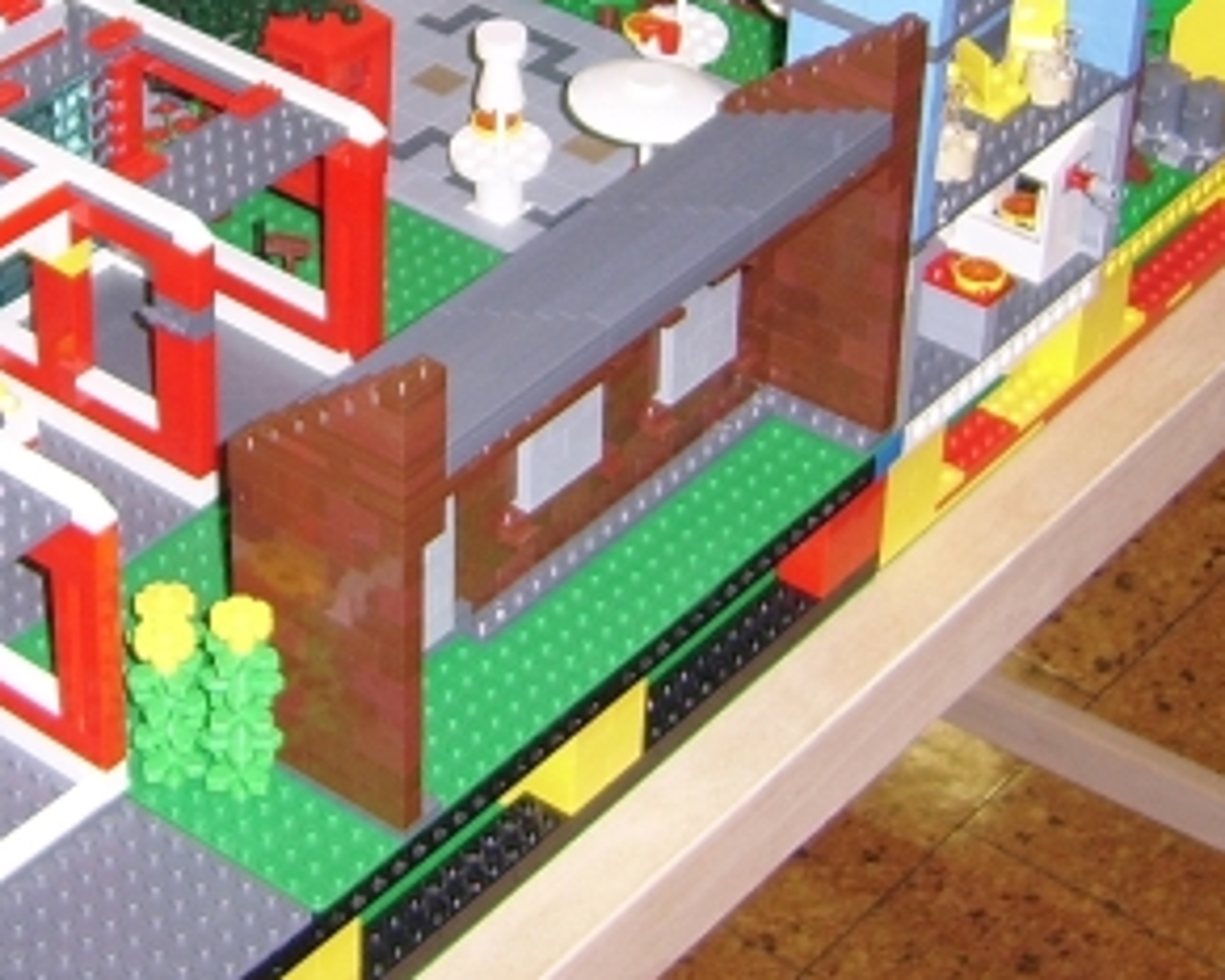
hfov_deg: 20.2
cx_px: 286
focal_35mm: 94
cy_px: 29
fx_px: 3409
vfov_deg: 16.1
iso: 100
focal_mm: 5.95
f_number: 2.8
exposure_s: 1/30
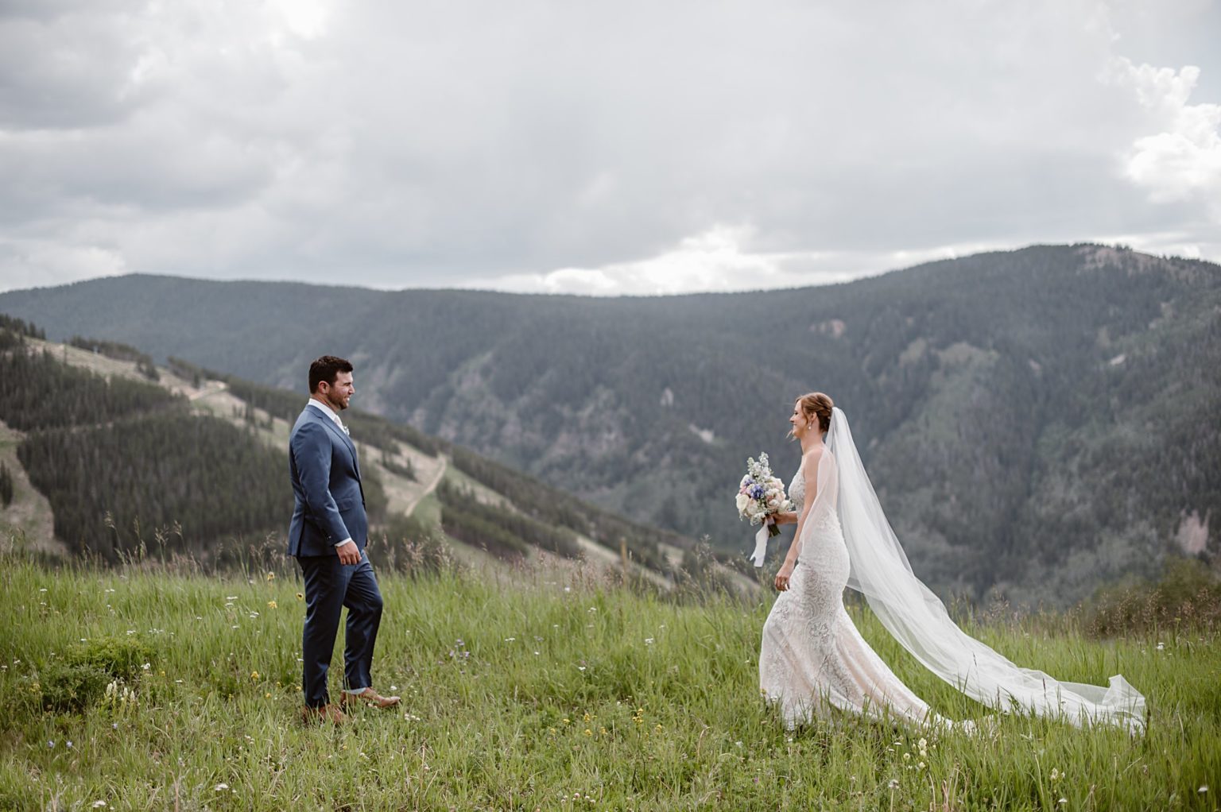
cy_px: 406
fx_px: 1695
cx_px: 610
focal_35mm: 50
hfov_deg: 39.6
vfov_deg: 27.0
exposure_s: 1/1250
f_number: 2.2
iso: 100
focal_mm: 50
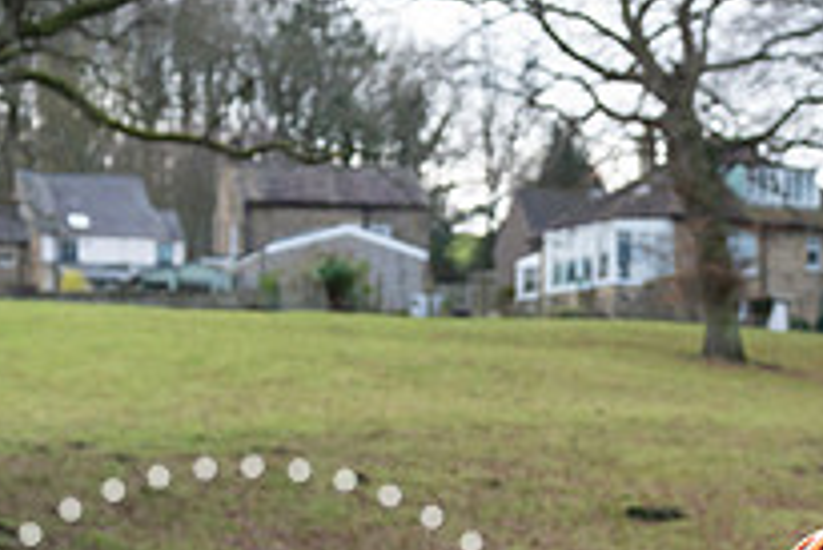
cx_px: 875
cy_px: 628
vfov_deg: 6.9
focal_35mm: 198
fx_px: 4530
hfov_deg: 10.3
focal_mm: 70
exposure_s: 1/1000
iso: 1600
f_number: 3.5
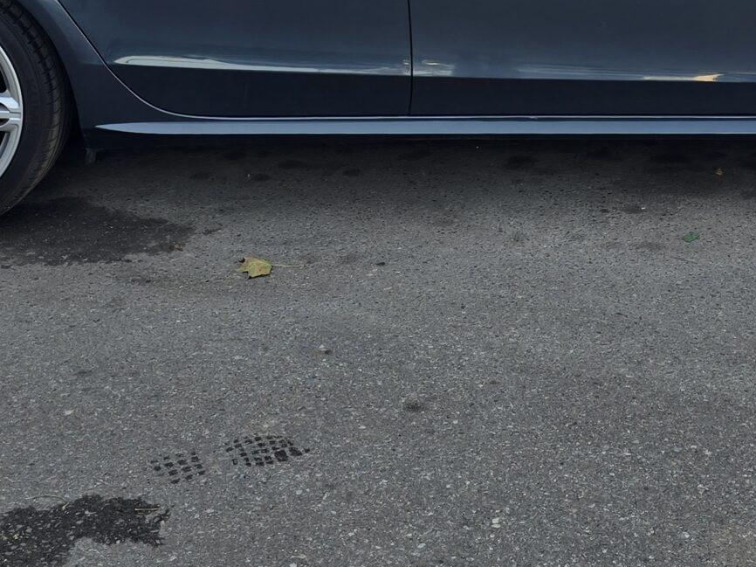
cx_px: 489
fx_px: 1485
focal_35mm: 68
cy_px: -127
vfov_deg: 20.2
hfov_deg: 28.4
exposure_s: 1/289
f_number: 1.7
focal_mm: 6.3
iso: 12
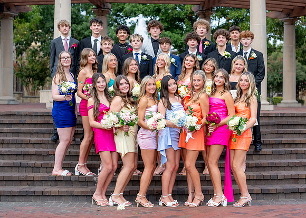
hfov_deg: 28.4
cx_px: 175
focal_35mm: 70
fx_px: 604
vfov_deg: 20.5
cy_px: 101
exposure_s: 1/640
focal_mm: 50
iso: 400
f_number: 2.5
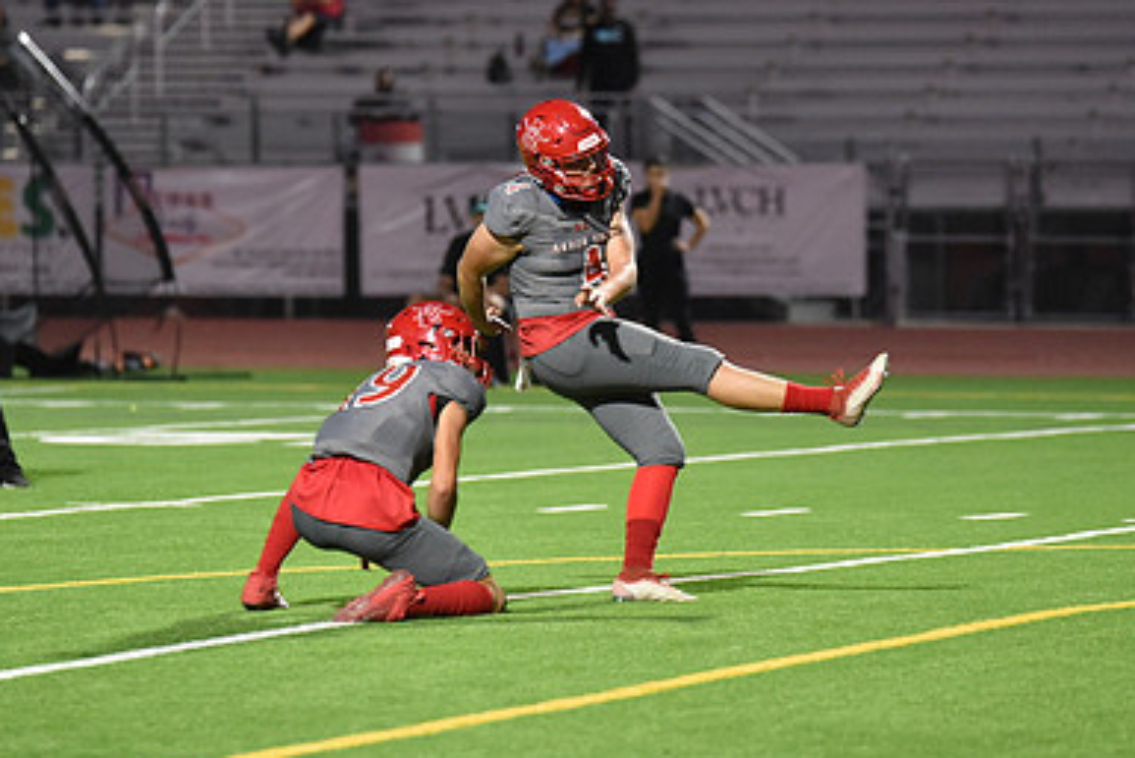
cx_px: 519
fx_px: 9272
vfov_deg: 4.7
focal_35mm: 294
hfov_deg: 7.0
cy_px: 282
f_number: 2.8
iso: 6400
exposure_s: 1/640
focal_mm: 195
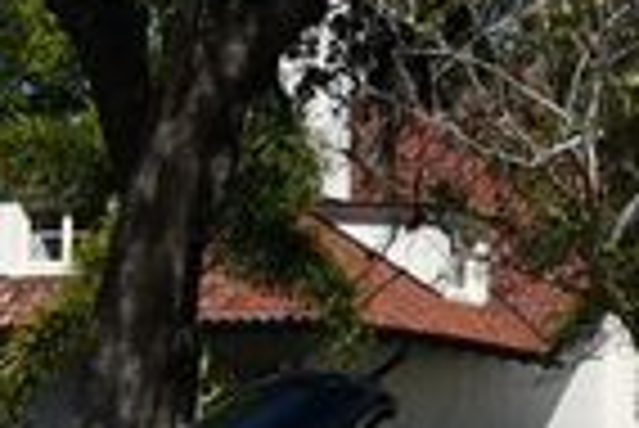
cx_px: 531
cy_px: 469
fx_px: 4175
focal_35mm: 235
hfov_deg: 8.7
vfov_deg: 5.8
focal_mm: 26
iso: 100
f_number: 9
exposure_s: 1/320
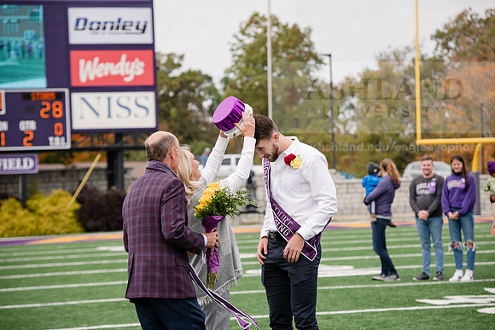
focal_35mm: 125
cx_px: 248
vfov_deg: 11.0
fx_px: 1719
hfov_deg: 16.4
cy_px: 165
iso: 320
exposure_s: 1/800
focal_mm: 125
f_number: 5
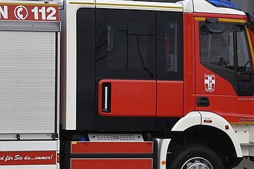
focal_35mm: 167
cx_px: -19
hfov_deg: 12.1
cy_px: 73
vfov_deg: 8.2
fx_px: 1178
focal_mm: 70
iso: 200
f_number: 9
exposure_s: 1/320
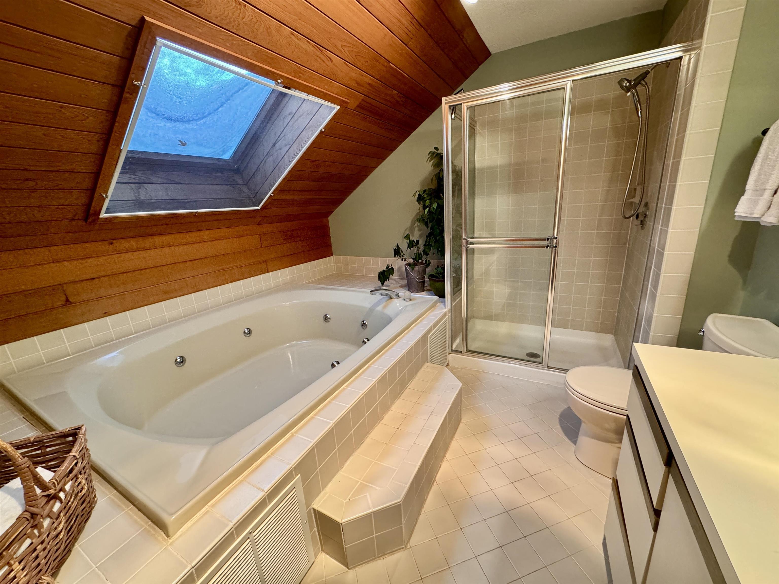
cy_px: 292
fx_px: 315
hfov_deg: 102.1
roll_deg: +3.8
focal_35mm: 14
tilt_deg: -16.0
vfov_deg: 85.7
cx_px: 390
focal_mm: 2.22
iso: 320
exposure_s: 1/60
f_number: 2.2
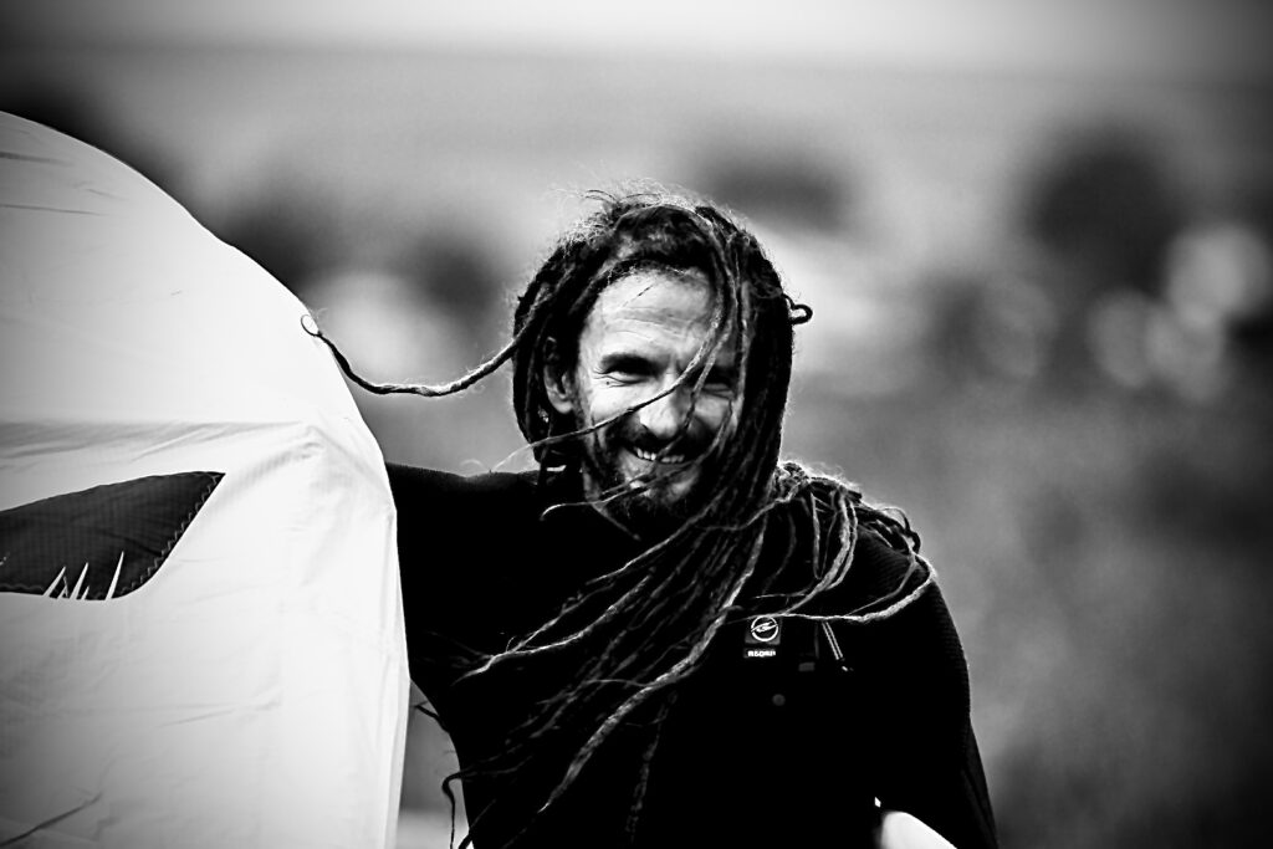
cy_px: 424
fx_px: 17682
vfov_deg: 2.8
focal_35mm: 500
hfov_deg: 4.1
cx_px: 636
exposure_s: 1/2000
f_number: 5.6
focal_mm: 500
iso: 560
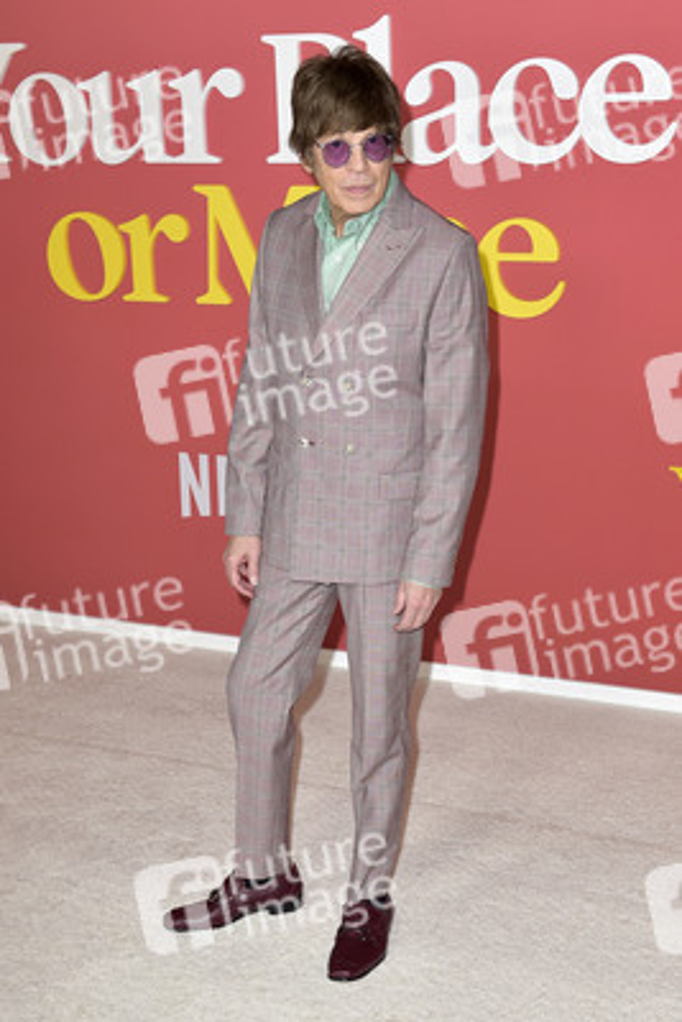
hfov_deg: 27.0
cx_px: 341
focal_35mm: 50
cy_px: 511
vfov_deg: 39.6
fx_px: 1419
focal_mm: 50
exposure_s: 1/250
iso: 400
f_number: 6.3
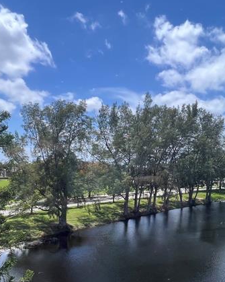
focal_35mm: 31
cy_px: 191
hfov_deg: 45.8
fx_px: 258
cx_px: 163
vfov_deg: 55.8
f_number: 1.8
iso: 32
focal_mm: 1.57
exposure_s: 1/337
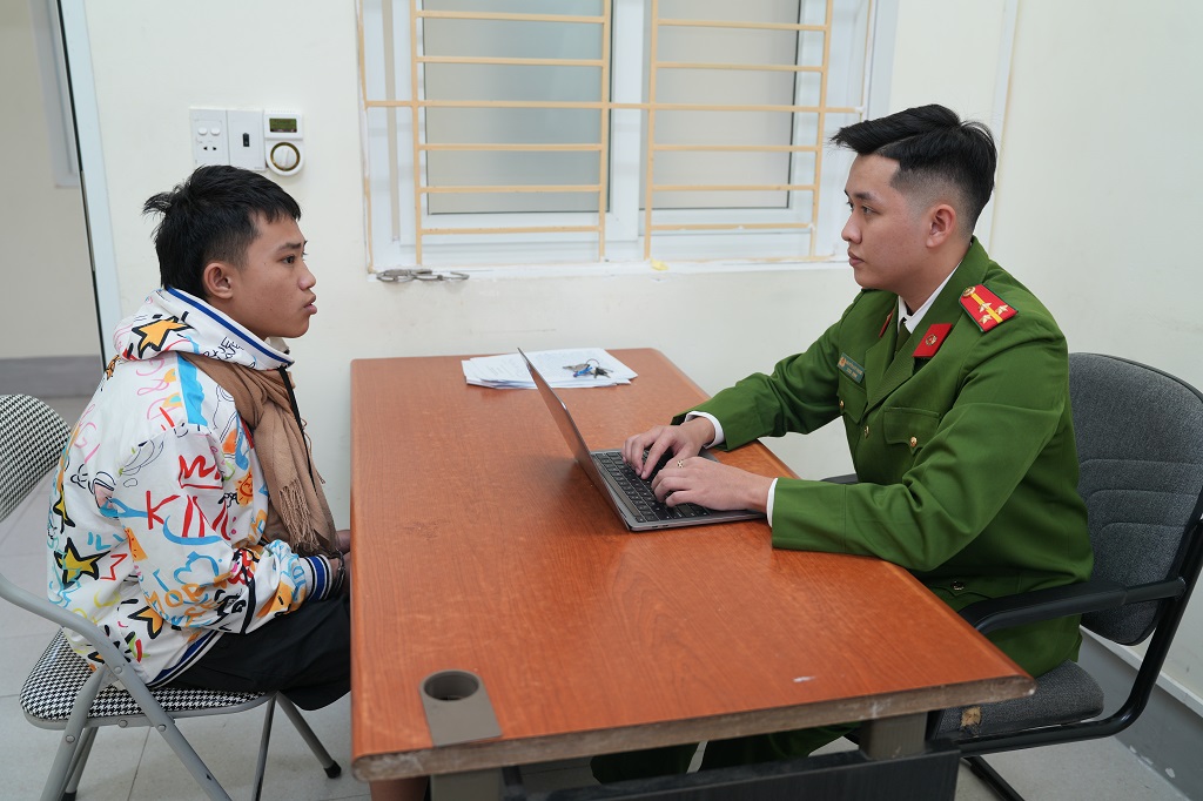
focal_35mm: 31
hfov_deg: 60.3
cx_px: 602
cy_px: 400
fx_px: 1036
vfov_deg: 42.3
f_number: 2.8
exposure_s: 1/40
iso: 200
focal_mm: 31
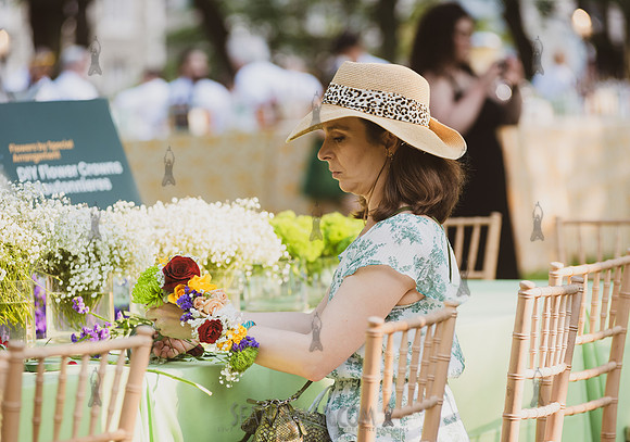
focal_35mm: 166
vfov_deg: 8.6
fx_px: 2944
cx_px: 333
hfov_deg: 12.2
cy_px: 222
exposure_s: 1/640
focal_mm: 155
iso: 500
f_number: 4
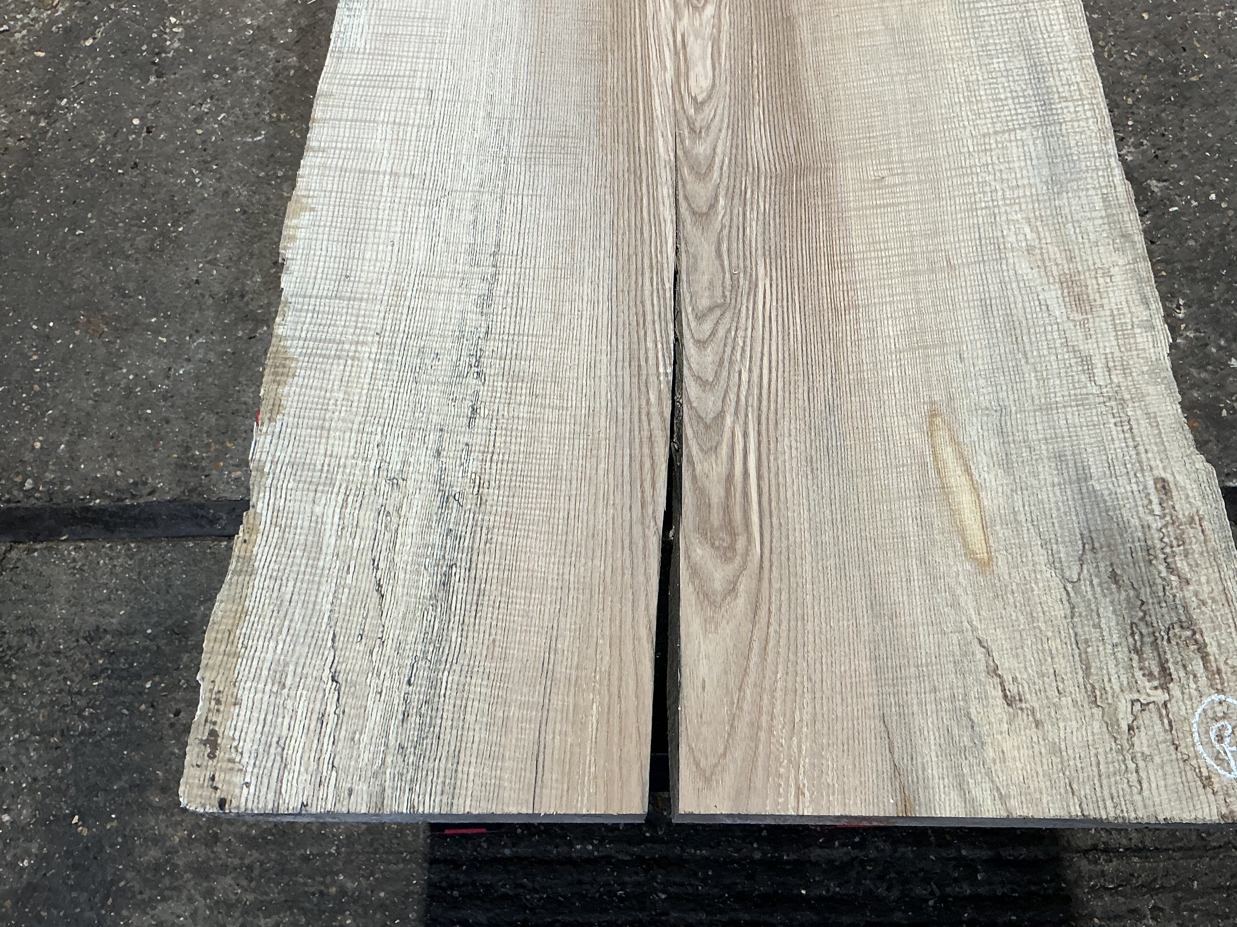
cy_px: 384
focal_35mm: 34
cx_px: 688
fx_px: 1215
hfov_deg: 53.8
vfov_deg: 41.6
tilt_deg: -62.4
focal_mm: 3
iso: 64
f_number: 1.8
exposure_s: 1/50
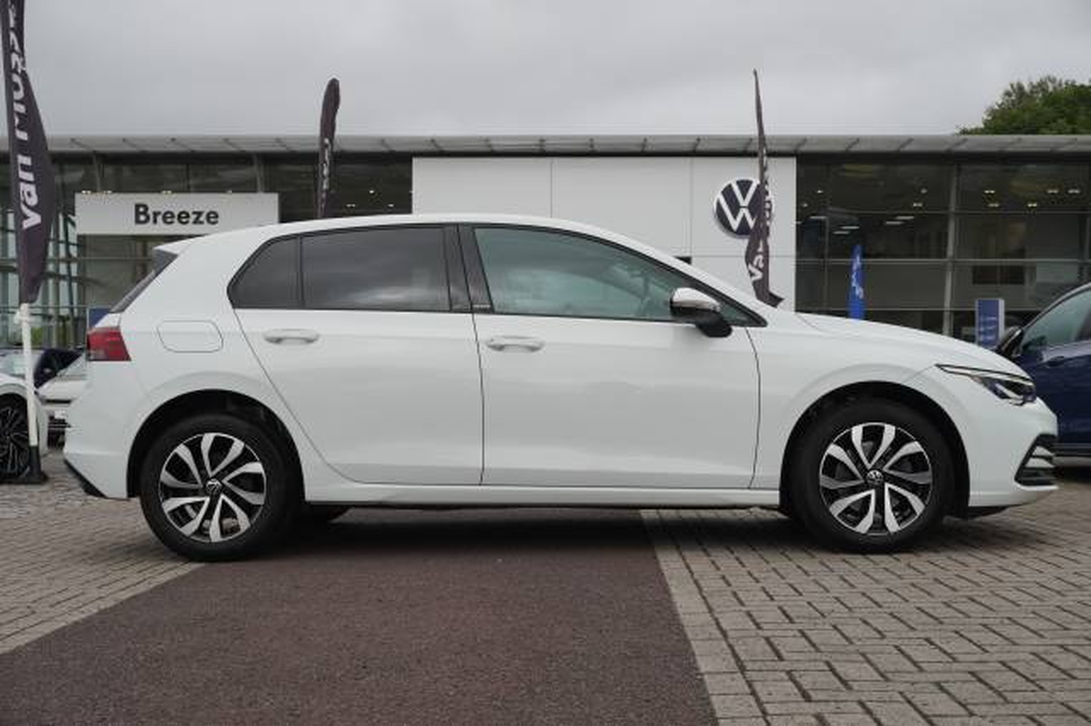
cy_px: 363
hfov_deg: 46.4
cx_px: 546
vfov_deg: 31.9
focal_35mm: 42
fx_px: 1272
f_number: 6.3
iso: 100
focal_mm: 28
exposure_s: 1/125
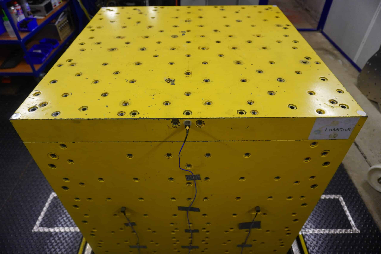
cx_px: 190
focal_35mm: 24
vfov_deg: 53.1
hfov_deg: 73.7
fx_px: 254
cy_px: 127
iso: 640
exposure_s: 1/60
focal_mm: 16
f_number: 4
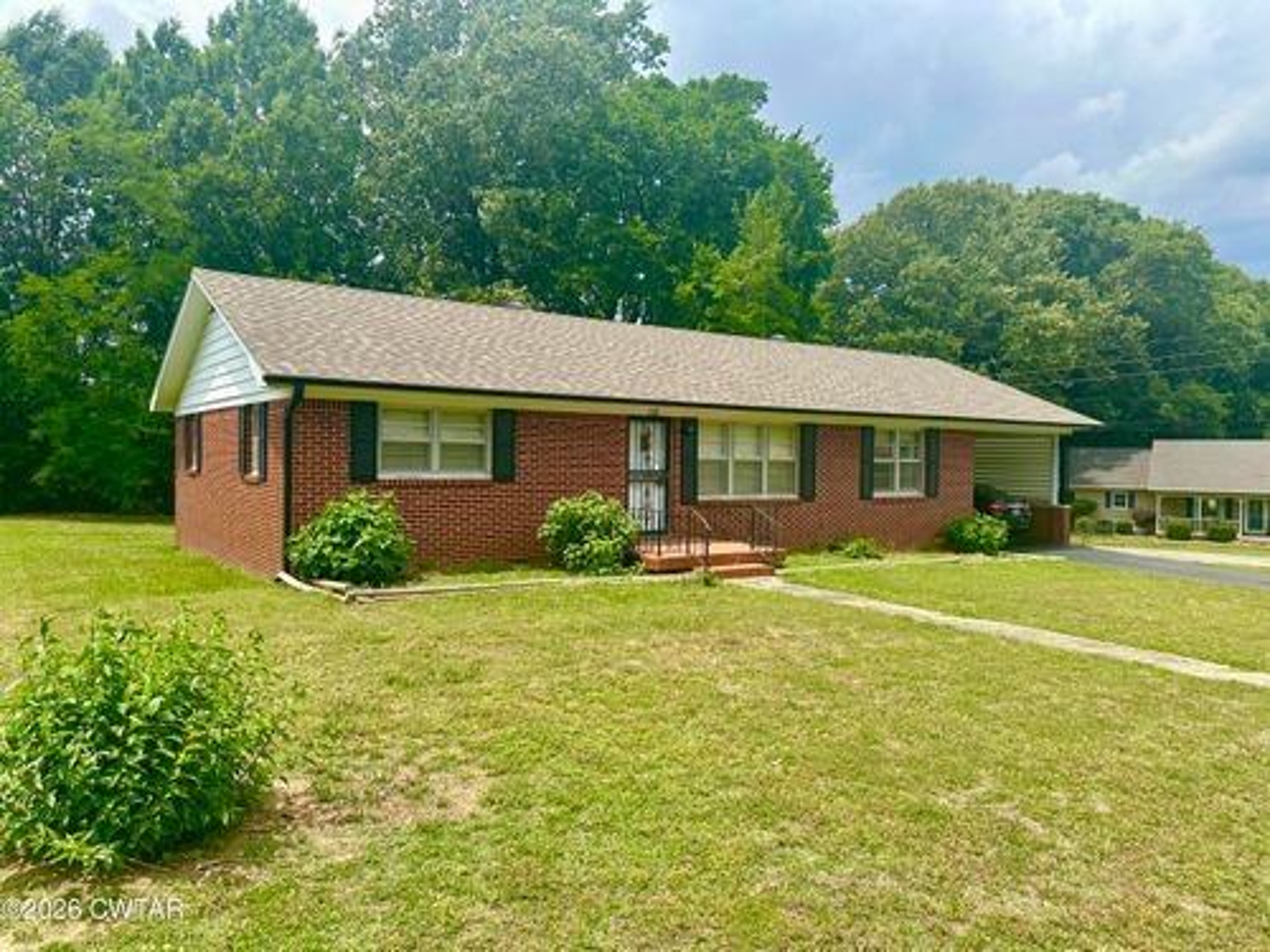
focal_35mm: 24
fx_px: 881
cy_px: 476
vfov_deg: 56.8
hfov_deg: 71.6
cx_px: 635
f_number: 1.78
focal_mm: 6.86
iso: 80
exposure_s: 1/3717
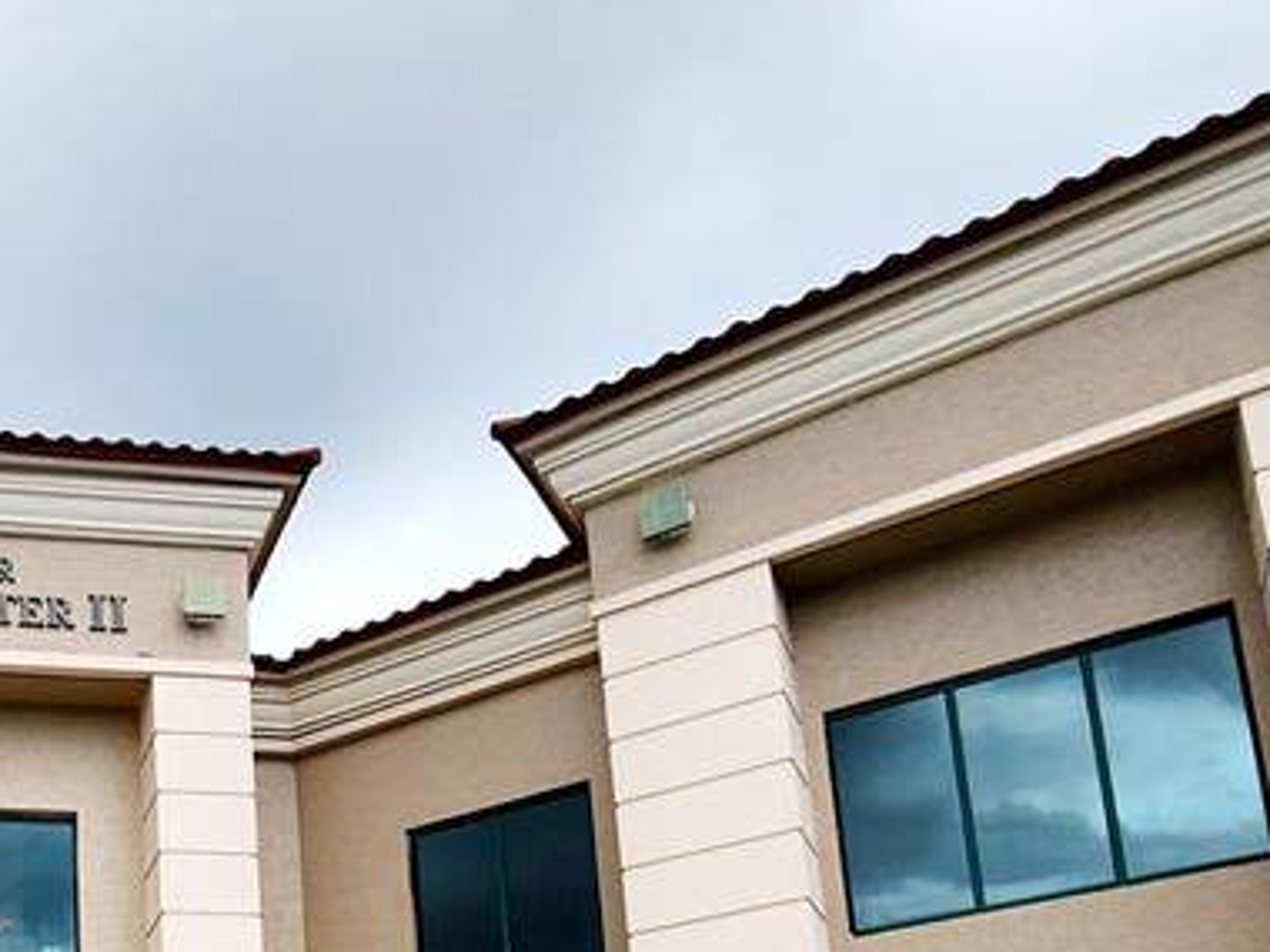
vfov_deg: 33.5
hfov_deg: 46.9
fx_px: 1284
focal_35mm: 35
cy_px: 1129
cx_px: 104
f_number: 2.2
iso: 50
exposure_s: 1/556
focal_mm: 2.2
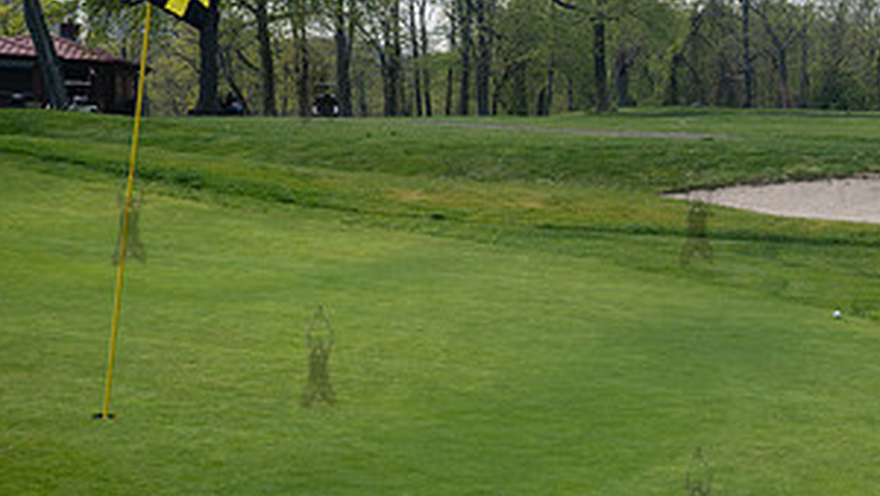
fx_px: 1657
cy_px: 213
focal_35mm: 71
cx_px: 695
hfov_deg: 29.1
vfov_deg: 17.0
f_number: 7.1
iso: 200
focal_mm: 35
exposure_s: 1/400
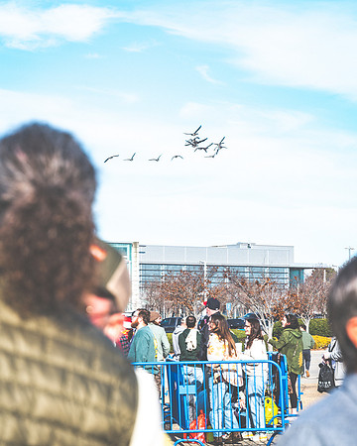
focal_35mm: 106
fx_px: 1403
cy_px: 223
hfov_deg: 14.5
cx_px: 179
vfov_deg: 18.1
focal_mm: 75
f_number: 5.6
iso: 100
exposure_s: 1/250
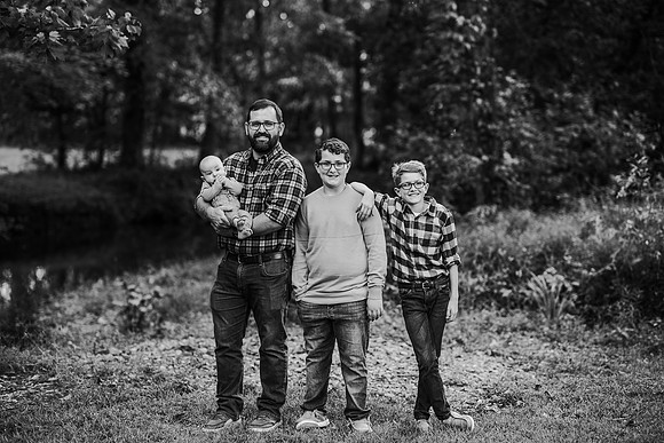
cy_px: 222
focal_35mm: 85
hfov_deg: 23.9
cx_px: 332
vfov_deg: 16.1
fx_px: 1568
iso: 125
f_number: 2.2
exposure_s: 1/200
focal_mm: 85
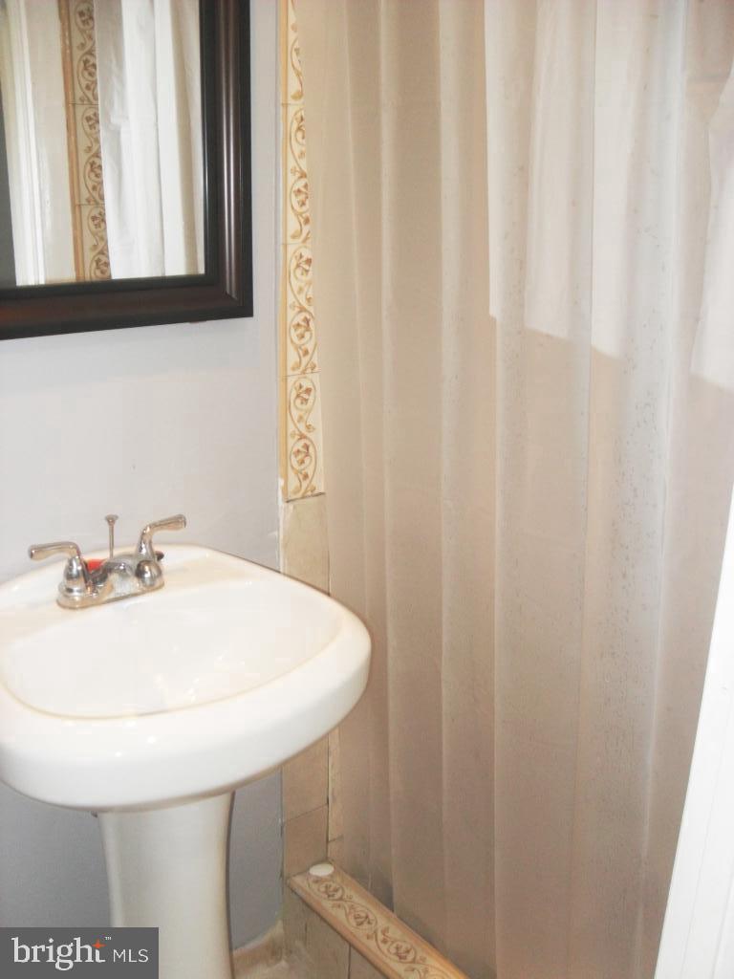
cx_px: 367
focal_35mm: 35
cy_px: 490
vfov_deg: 52.6
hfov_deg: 40.7
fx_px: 990
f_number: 2.8
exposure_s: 1/45
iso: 200
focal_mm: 6.2
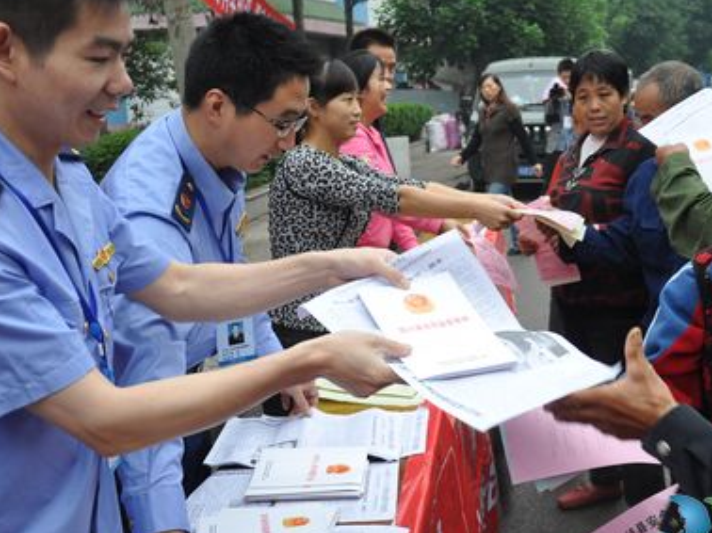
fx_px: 979
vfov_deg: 30.5
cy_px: 266
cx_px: 435
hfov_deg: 39.7
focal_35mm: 48
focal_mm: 25
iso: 200
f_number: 5.6
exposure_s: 1/125
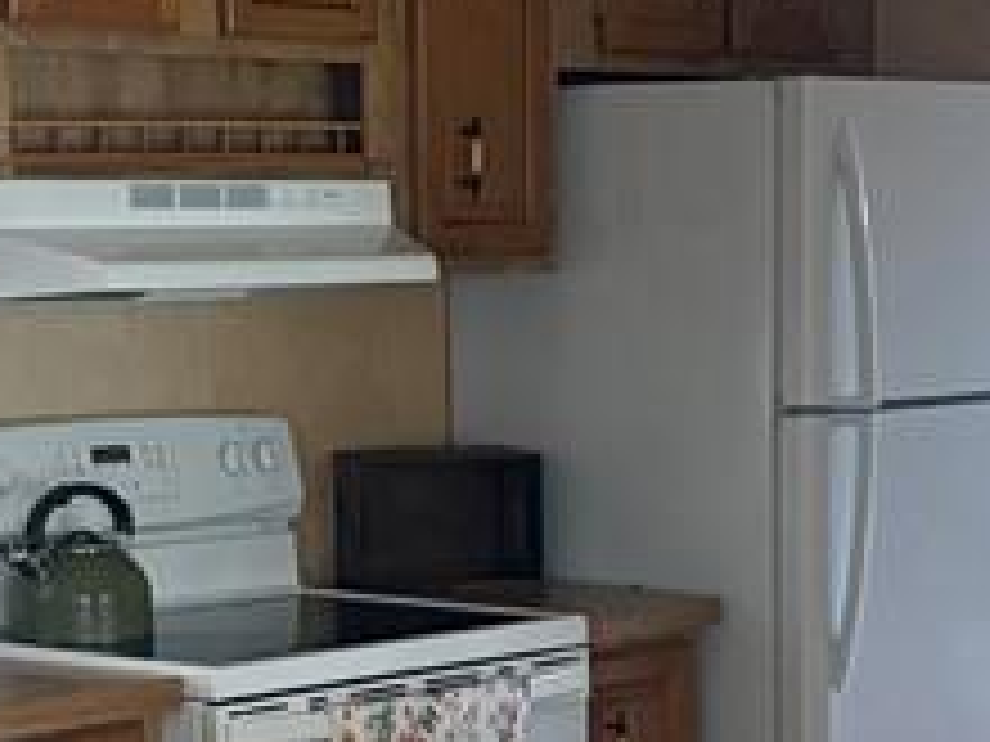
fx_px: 3461
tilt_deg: -9.7
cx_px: 720
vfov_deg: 12.1
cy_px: 764
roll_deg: +0.7
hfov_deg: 16.2
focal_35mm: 121
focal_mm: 5.96
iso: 320
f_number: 1.6
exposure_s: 1/60
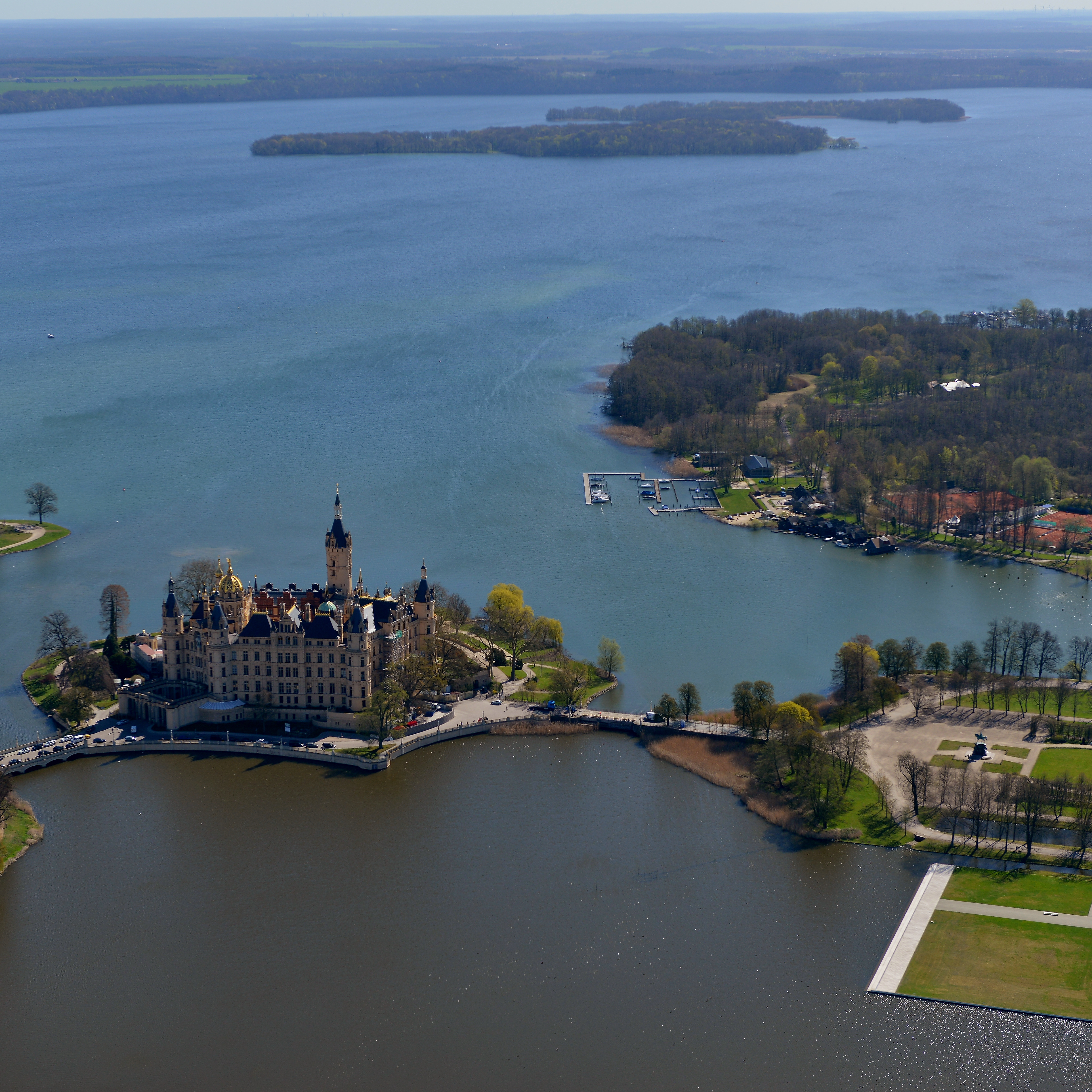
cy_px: 548
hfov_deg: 26.9
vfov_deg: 26.9
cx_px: 505
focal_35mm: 64
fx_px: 2284
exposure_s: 1/1600
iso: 200
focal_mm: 50
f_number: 4.5
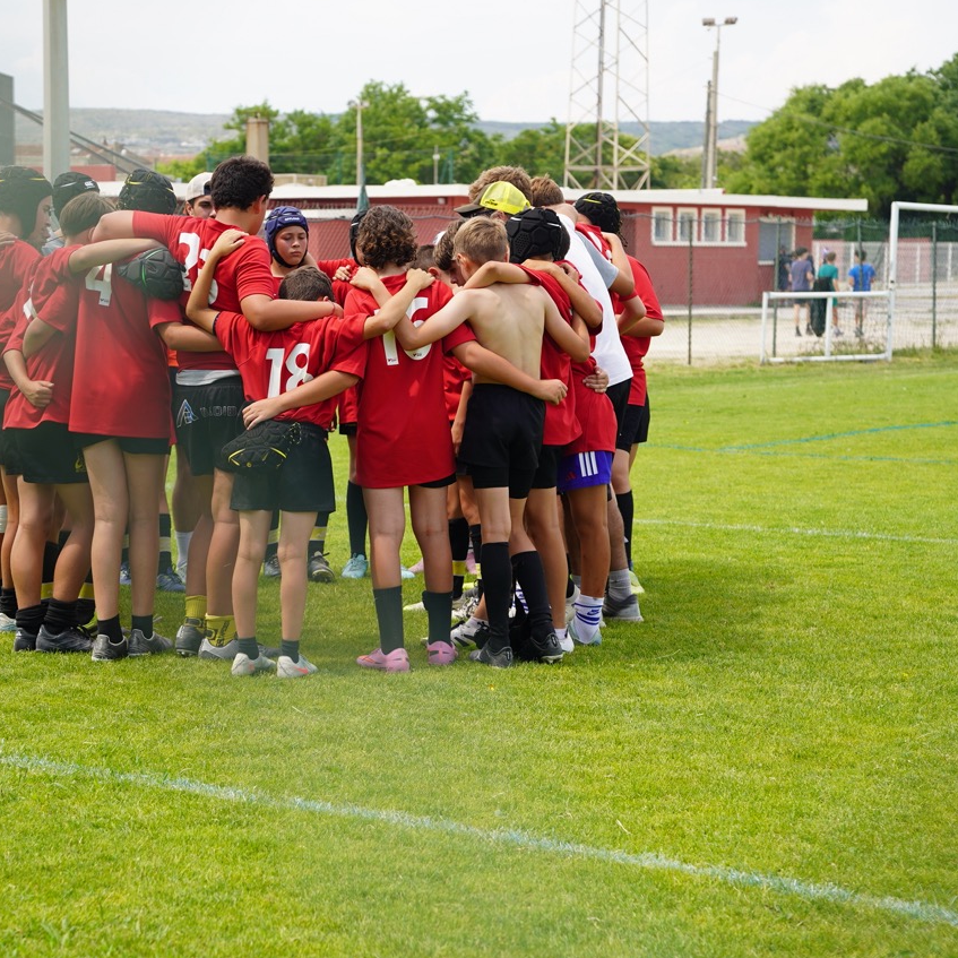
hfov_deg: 20.0
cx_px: 385
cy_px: 479
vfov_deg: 20.1
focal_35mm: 87
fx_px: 2709
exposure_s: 1/250
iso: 100
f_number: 5
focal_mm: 67.4
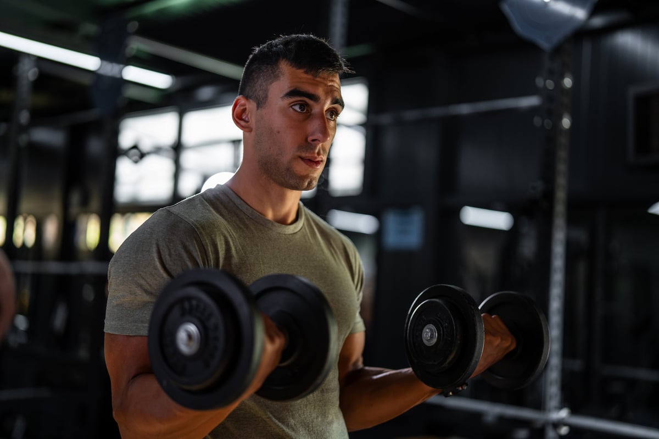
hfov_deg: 39.6
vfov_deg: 27.0
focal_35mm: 50
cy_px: 220
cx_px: 330
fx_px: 915
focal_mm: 50
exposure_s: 1/320
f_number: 1.4
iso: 400
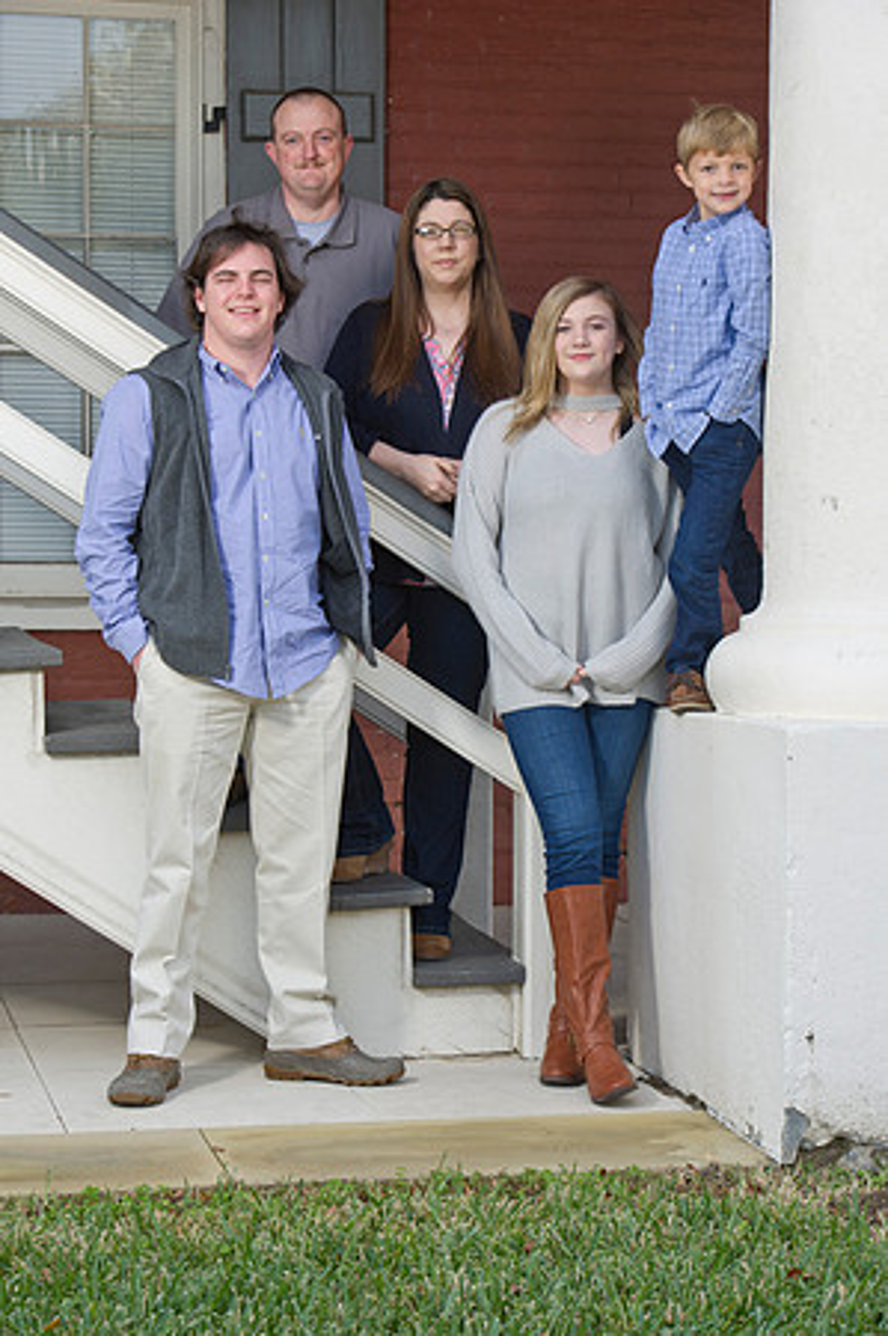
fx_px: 3412
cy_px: 668
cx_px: 444
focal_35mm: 92
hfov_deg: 14.8
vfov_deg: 22.2
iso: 160
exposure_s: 1/100
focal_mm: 92
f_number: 6.3
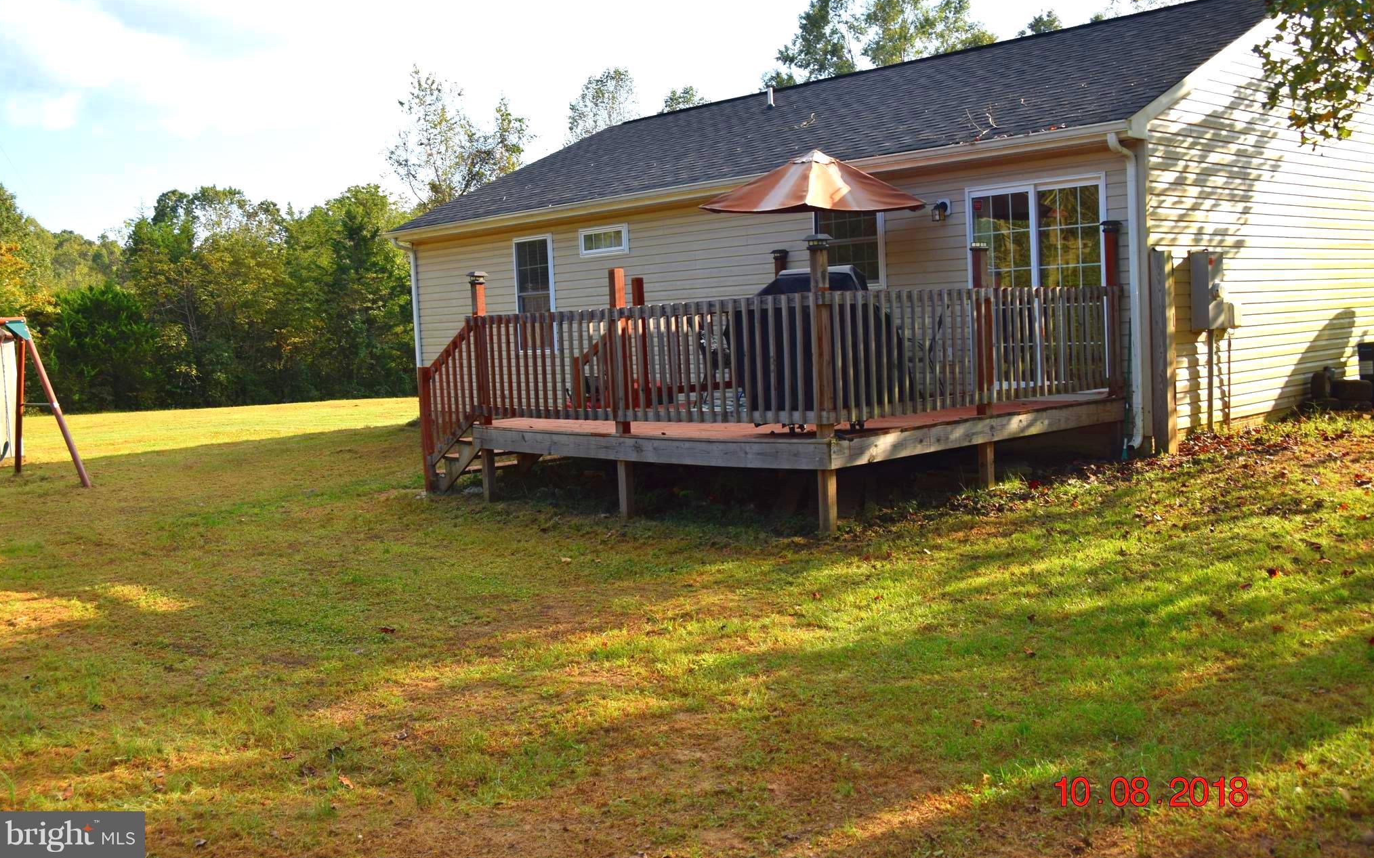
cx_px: 688
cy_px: 398
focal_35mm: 36
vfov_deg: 35.8
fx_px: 1330
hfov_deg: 54.6
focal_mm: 23
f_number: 7.1
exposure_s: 1/200
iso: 100
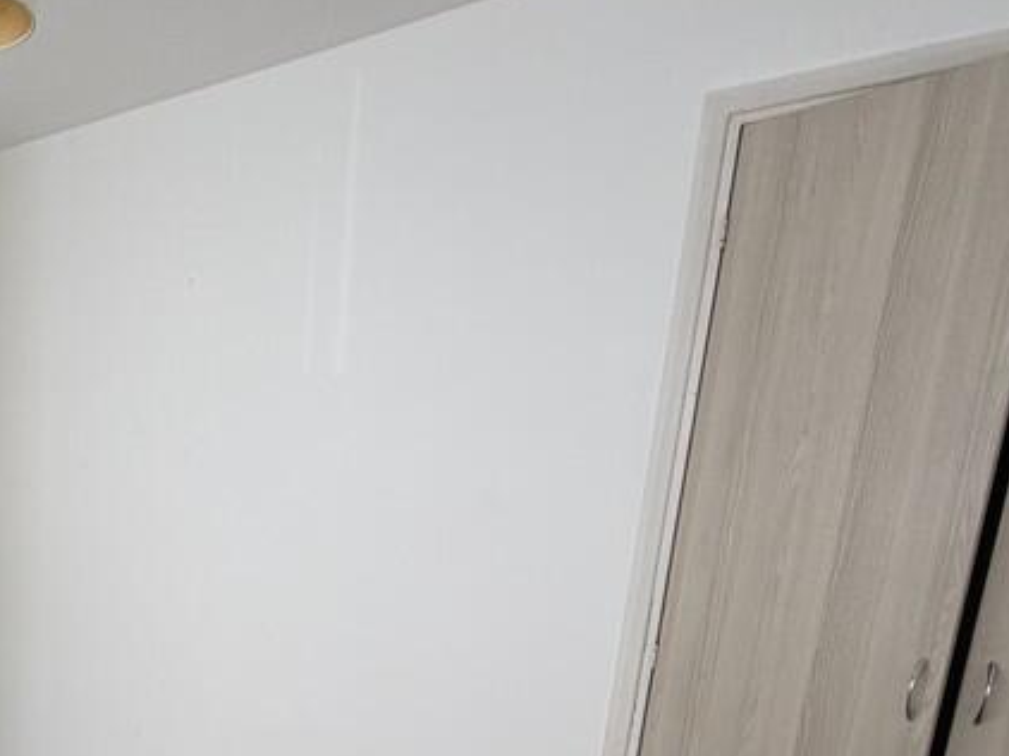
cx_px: 31
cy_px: 699
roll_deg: +0.0
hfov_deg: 46.4
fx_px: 990
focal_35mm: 34
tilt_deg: -14.1
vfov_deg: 38.5
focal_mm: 2.22
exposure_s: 1/121
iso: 80
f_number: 2.2
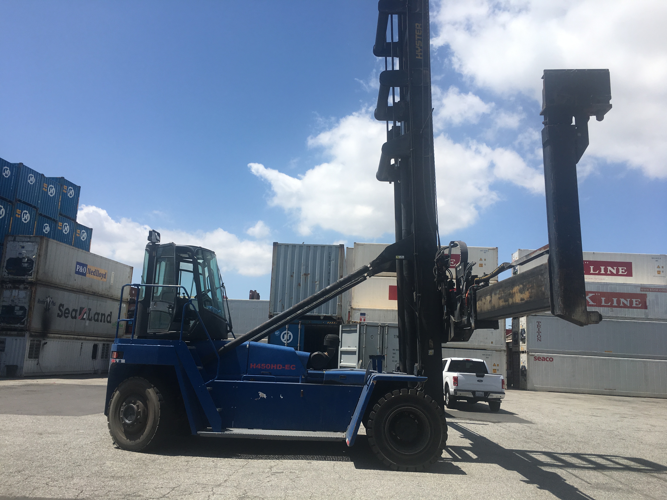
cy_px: 250
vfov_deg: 48.2
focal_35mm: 29
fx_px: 559
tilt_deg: +12.1
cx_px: 334
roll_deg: -2.8
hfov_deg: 61.7
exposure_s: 1/2331
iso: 25
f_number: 2.2
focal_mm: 4.15
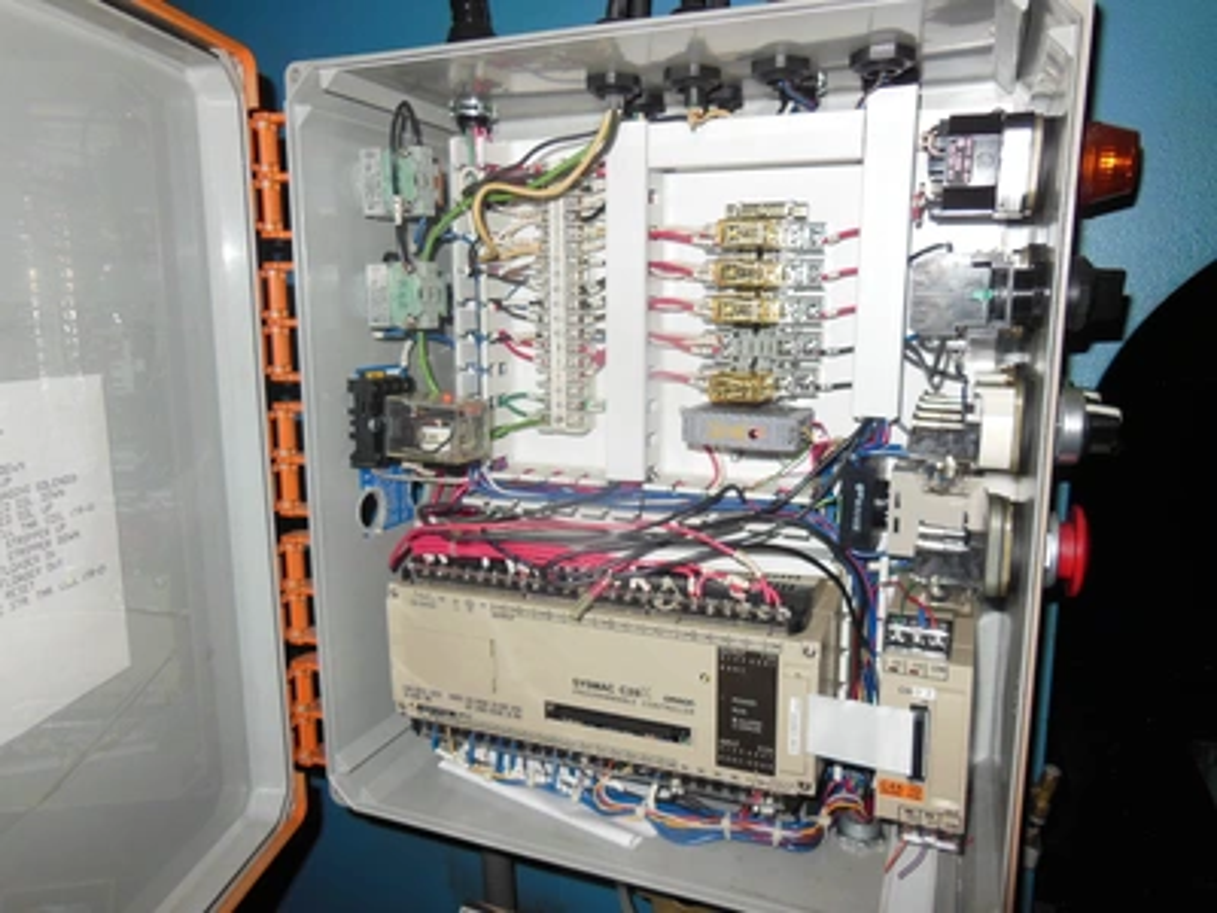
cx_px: 608
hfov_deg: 69.4
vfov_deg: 54.9
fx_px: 879
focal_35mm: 25
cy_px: 456
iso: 125
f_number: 3.5
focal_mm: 4.5
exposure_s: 1/25
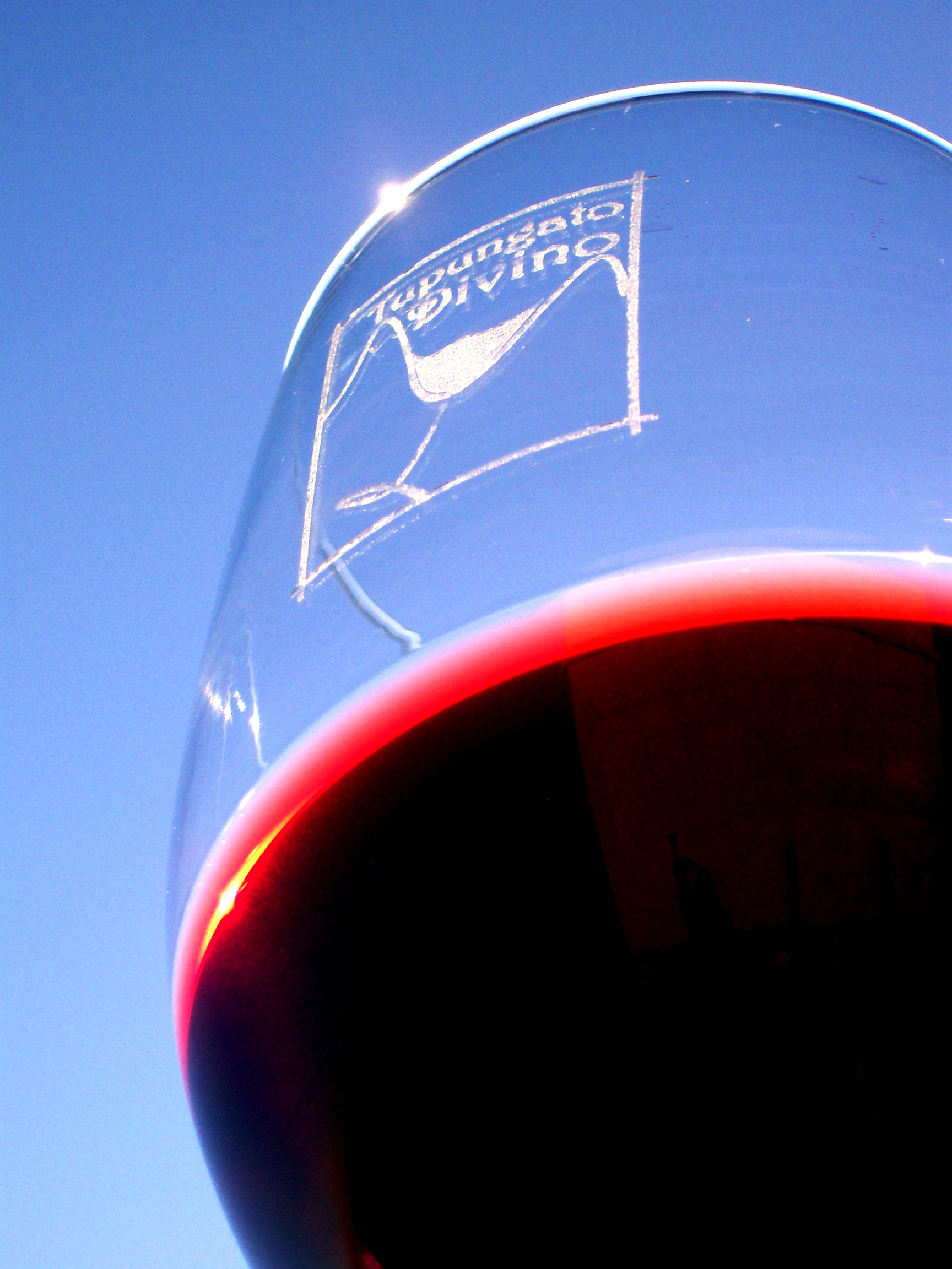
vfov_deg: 18.2
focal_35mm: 108
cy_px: 634
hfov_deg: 13.7
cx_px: 476
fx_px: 3960
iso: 80
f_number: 4.8
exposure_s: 1/182
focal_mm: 18
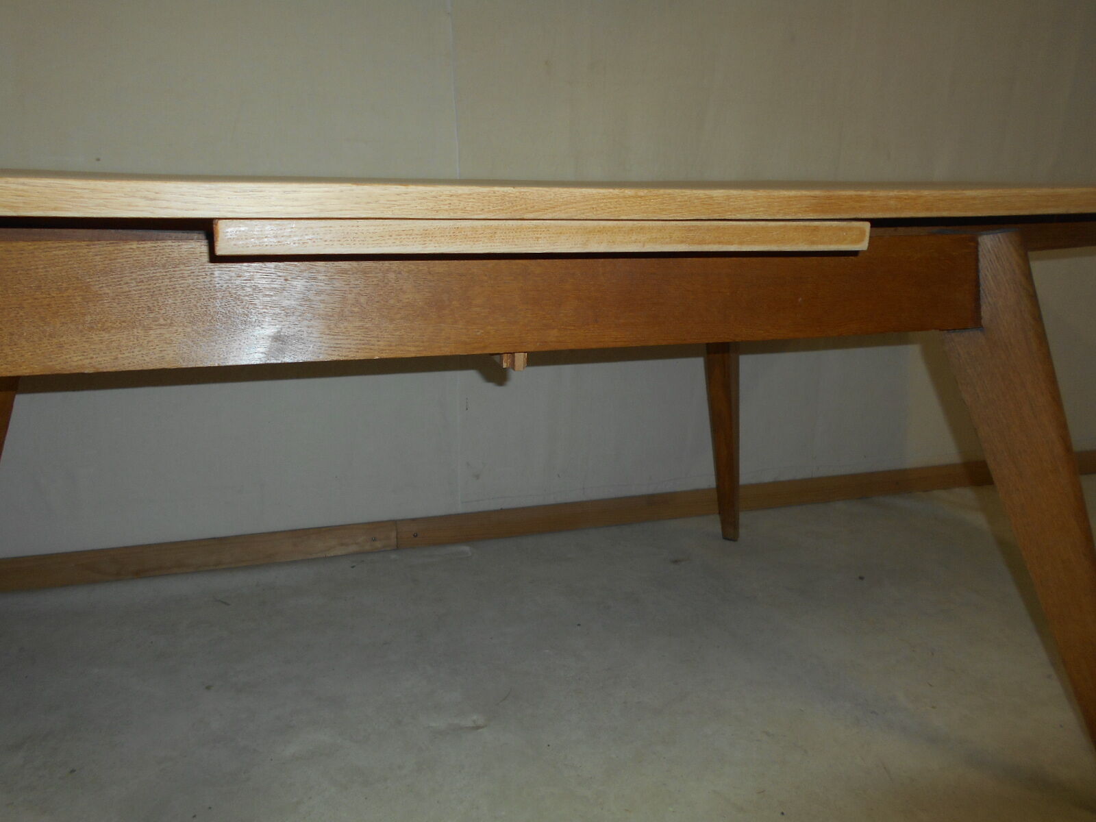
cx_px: 548
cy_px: 411
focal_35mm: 26
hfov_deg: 67.3
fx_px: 823
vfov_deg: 53.1
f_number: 3.2
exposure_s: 1/25
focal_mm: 4.6
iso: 80
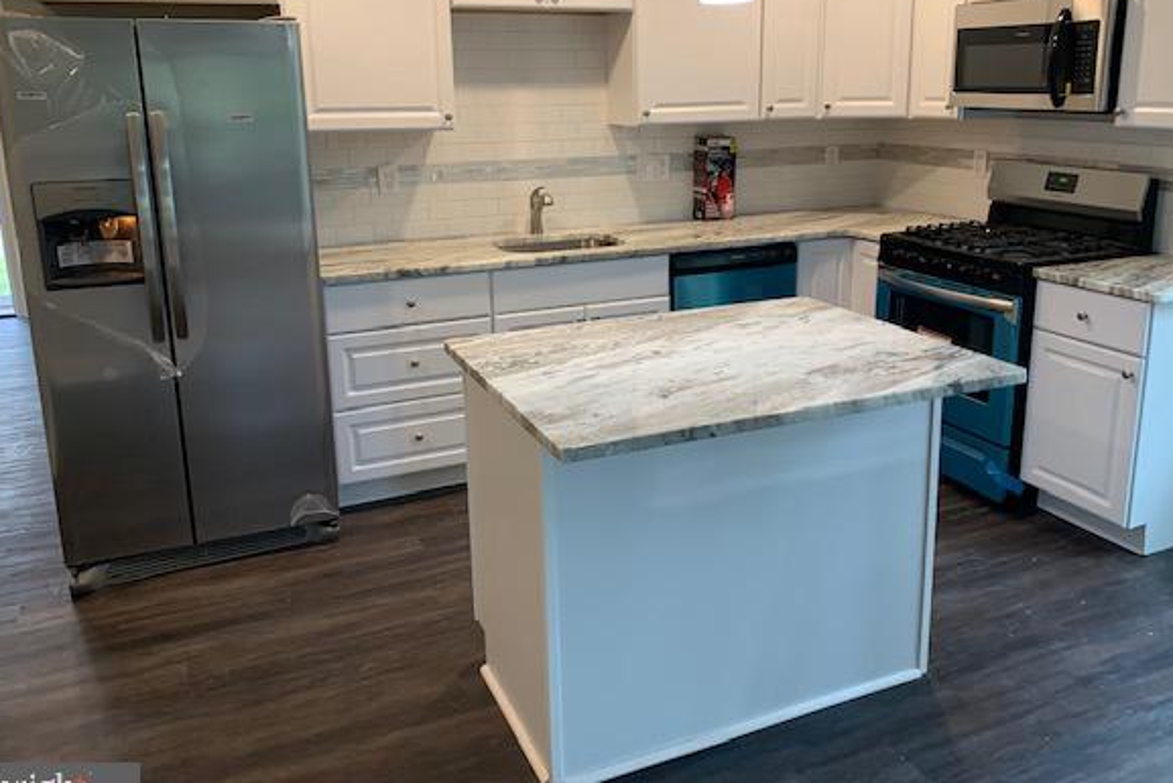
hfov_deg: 61.8
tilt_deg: -14.1
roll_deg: +0.8
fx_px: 978
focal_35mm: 30
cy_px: 327
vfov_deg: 43.5
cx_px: 632
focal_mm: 4.25
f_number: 1.8
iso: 100
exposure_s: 1/60
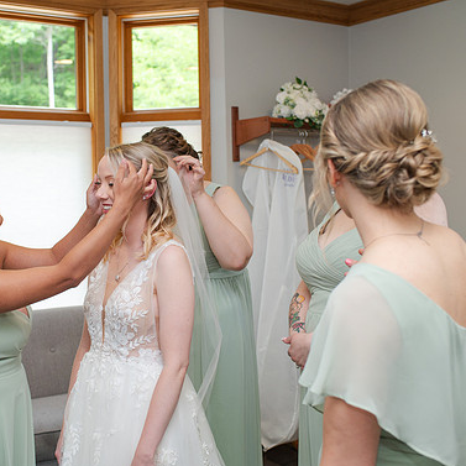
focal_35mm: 48
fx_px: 731
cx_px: 150
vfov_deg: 35.4
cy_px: 225
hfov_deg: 35.0
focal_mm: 35
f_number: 3.5
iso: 800
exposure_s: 1/200
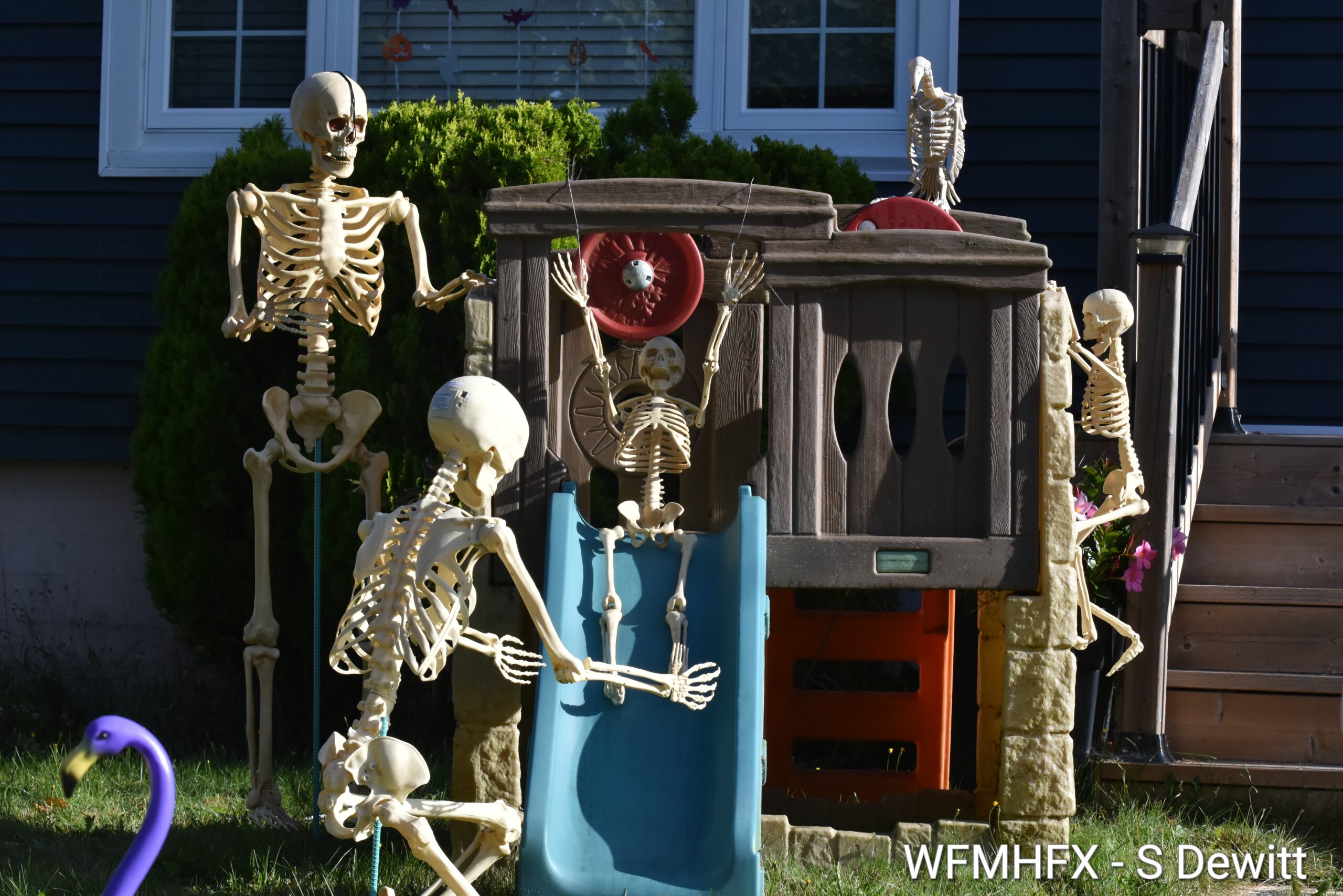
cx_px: 672
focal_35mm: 112
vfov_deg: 12.2
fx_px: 4197
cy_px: 448
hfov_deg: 18.2
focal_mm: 75
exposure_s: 1/1000
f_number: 8
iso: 500
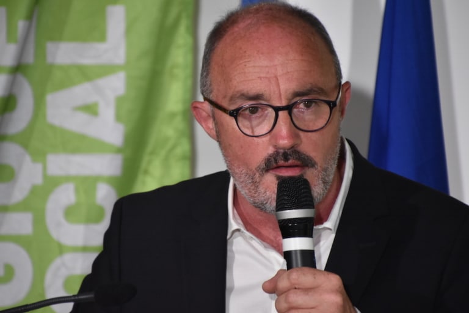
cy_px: 156
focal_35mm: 450
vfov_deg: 3.1
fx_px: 5862
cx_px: 234
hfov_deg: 4.6
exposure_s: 1/200
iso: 1600
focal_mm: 300
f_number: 6.3
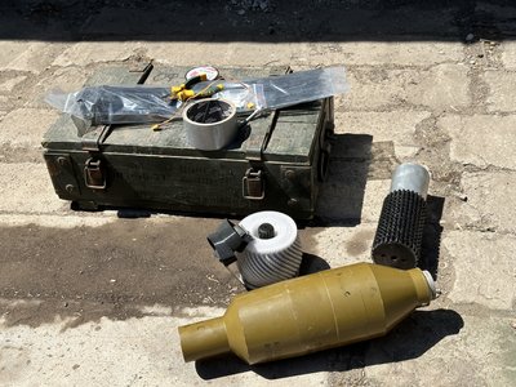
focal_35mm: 48
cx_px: 258
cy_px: 194
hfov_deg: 39.7
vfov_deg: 30.3
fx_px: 716
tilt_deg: -34.6
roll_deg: +1.3
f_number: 1.78
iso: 64
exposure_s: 1/3058
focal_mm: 6.86
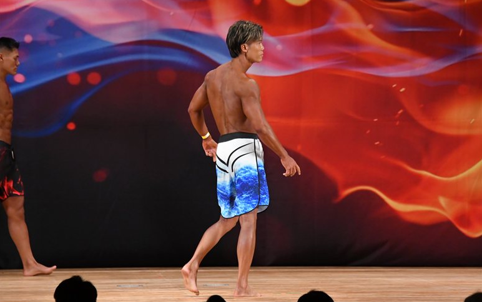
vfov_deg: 5.7
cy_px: 150
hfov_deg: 9.1
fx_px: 3022
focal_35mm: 230
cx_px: 241
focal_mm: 150
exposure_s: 1/400
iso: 3200
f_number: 5.6
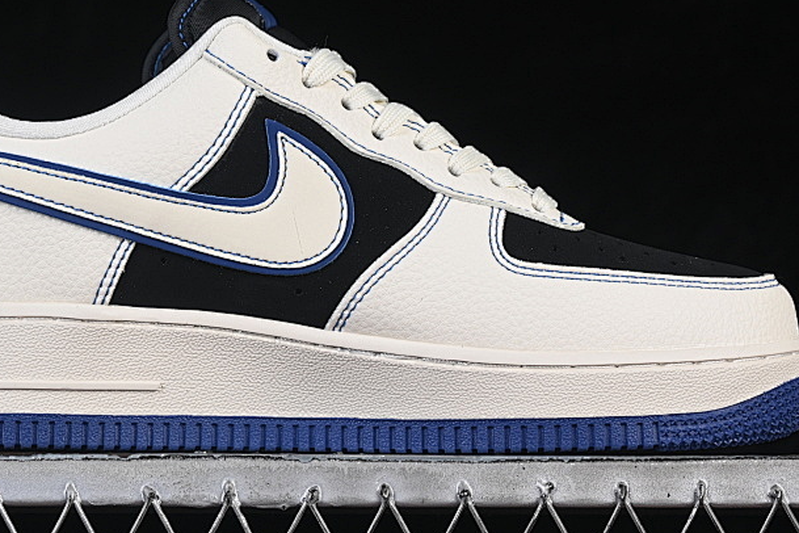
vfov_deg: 10.3
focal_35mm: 133
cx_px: 333
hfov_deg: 15.4
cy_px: 161
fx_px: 2952
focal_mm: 50
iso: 160
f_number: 8
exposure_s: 1/80
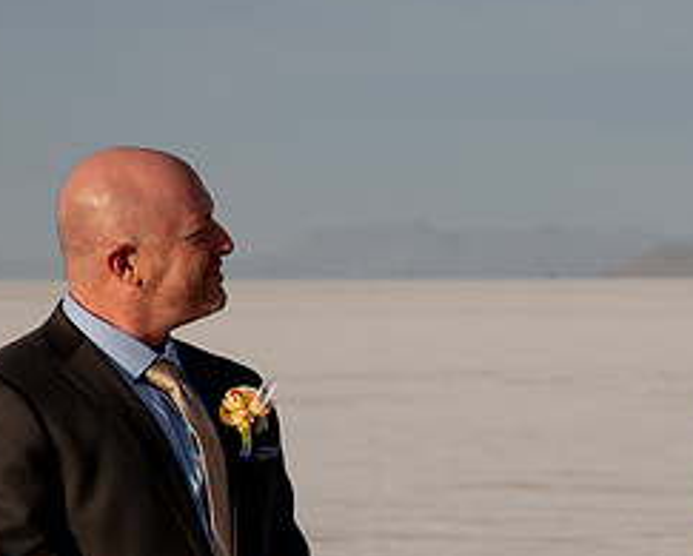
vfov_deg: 4.8
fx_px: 6694
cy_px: 310
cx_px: 660
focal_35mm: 326
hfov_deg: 5.9
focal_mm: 120
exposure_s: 1/800
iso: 200
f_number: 8
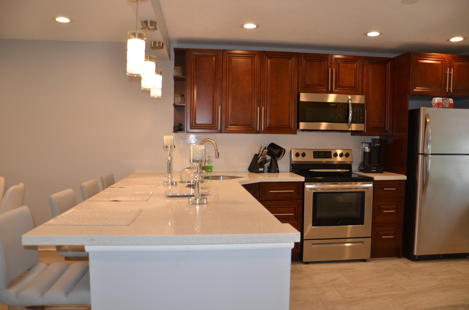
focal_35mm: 27
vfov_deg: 47.7
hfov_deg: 67.5
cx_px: 234
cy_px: 155
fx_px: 351
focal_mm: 18
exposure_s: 1/100
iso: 400
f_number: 3.5
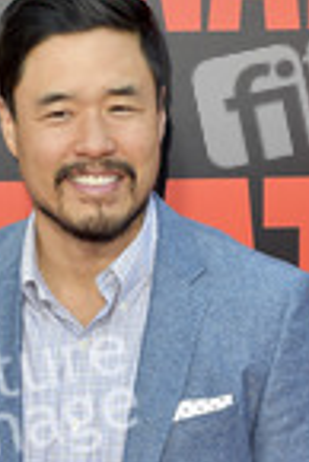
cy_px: 570
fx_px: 2479
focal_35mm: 193
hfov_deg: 7.1
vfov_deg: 10.5
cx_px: 68
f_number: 6.3
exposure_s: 1/320
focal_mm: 70
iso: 500
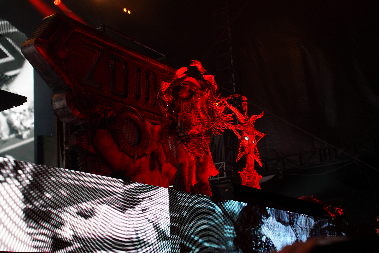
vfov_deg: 23.8
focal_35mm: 57
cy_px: 126
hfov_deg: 35.1
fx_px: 600
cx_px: 190
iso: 320
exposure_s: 1/125
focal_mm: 57
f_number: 4
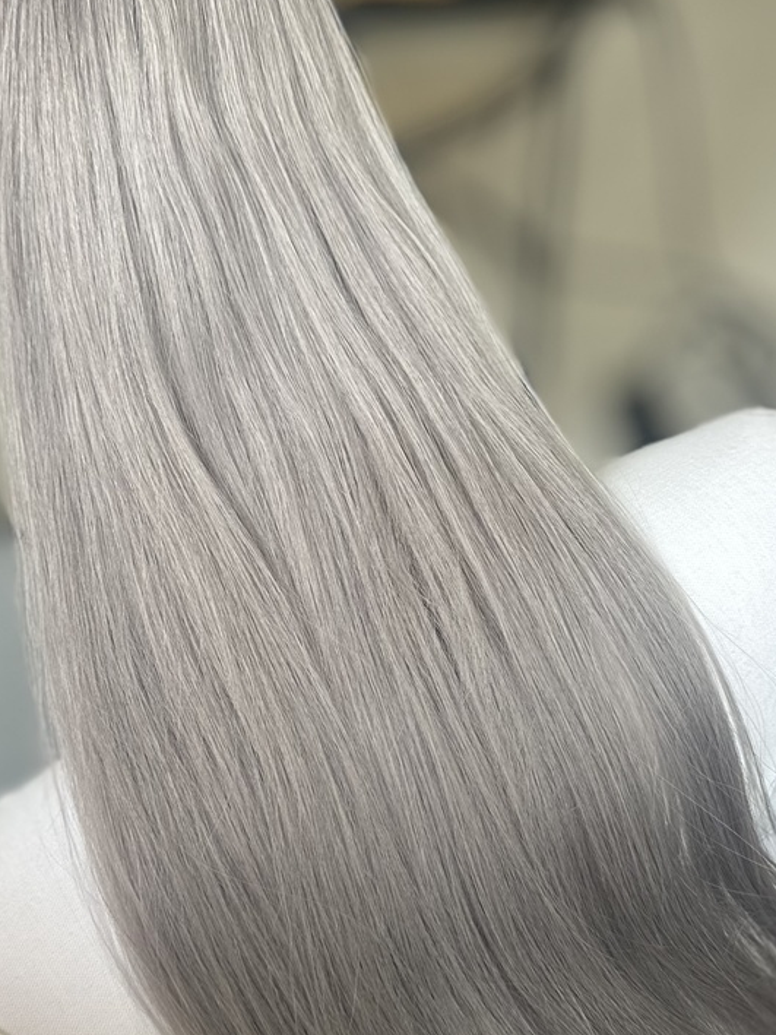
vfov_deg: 45.7
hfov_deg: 35.1
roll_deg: +2.6
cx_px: 325
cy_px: 466
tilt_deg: -42.1
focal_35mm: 41
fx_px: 1225
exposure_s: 1/181
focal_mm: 6.86
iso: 64
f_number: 1.78
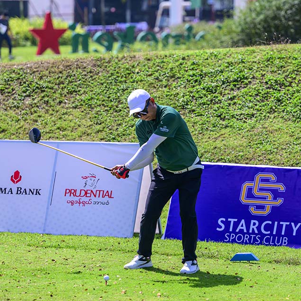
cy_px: 151
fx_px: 1702
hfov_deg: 10.1
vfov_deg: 10.1
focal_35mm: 173
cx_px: 167
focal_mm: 135
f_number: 2.8
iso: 280
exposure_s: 1/5000
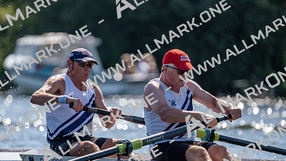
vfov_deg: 1.9
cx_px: 143
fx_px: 4739
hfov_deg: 3.5
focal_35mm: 625
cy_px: 91
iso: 400
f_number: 6.3
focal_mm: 594
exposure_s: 1/2000
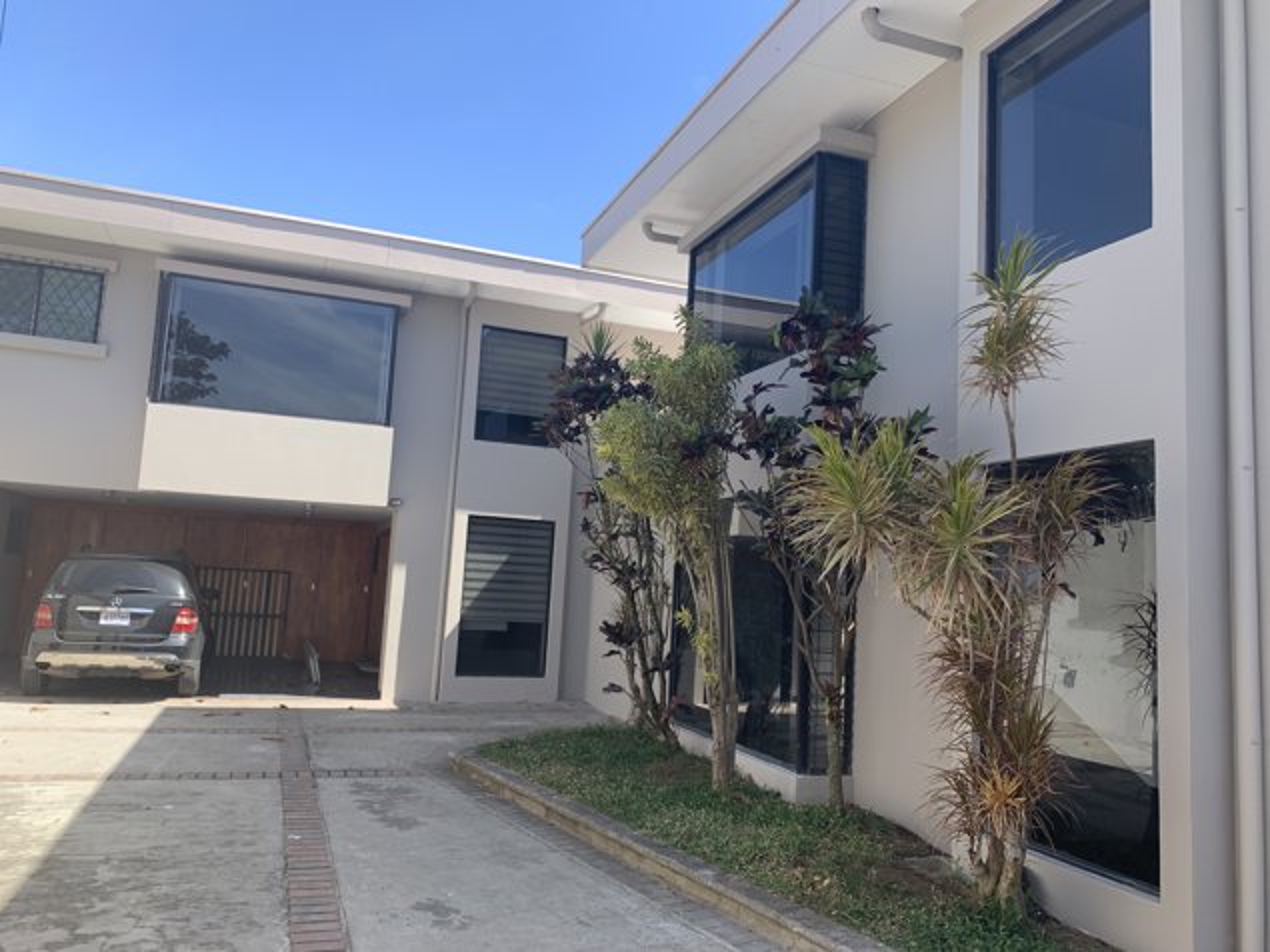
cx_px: 635
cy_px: 476
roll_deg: -3.1
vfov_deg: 53.0
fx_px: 954
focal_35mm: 26
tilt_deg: +8.5
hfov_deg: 67.3
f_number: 1.8
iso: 25
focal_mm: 4.25
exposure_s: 1/687
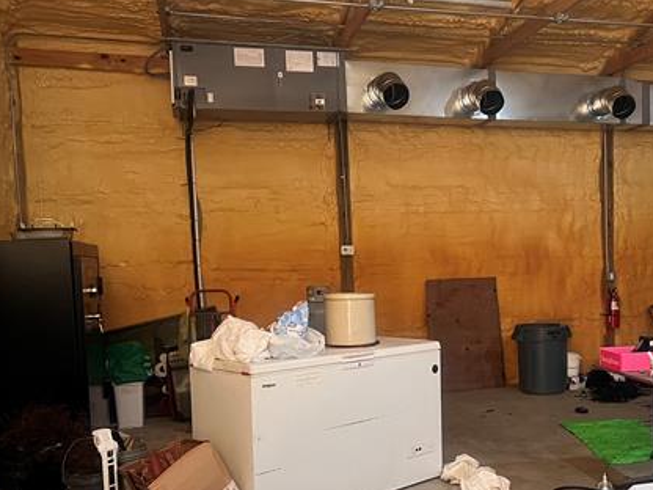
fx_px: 755
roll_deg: +2.8
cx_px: 436
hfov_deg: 46.1
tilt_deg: -2.5
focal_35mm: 40
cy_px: 300
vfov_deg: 35.8
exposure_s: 1/40
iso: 500
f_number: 1.5
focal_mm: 5.7
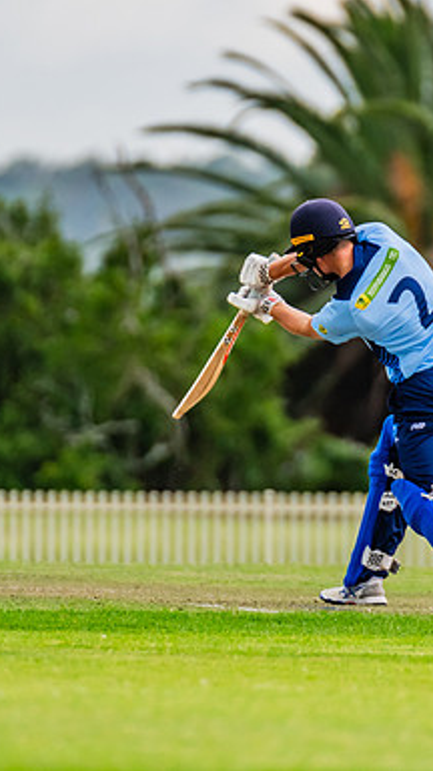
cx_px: 382
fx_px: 18816
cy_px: 334
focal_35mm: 920
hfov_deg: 1.3
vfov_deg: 2.3
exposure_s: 1/1600
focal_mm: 460
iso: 900
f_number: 5.6
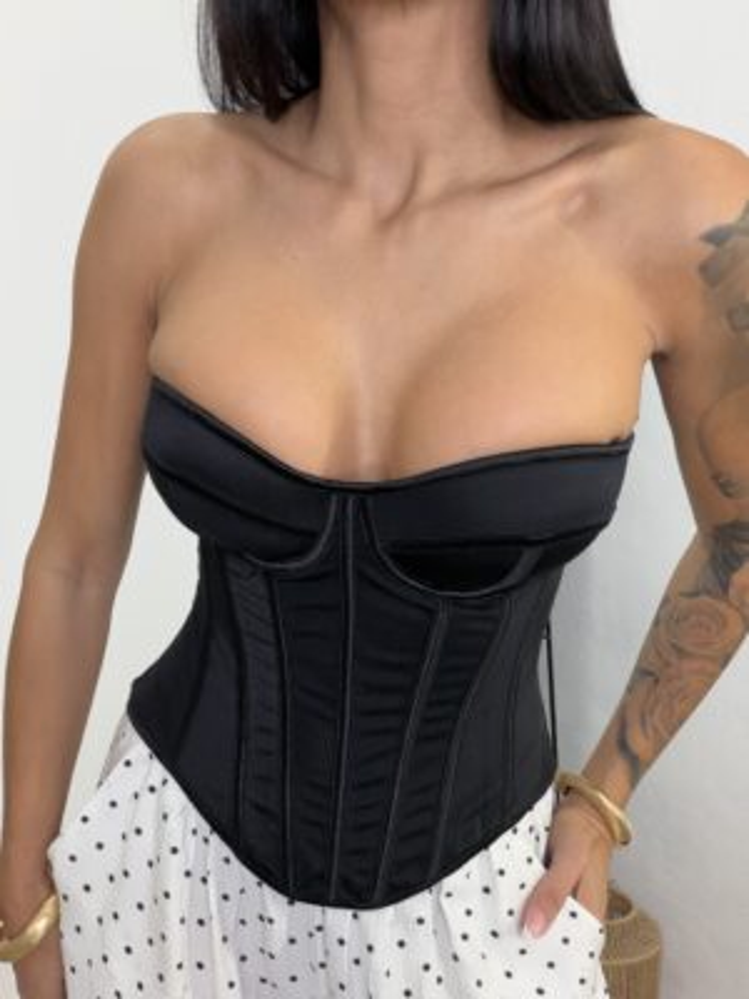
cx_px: 374
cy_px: 500
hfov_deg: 46.8
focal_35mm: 30
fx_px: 865
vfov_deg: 60.0
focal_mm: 2.71
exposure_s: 1/81
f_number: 1.9
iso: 80
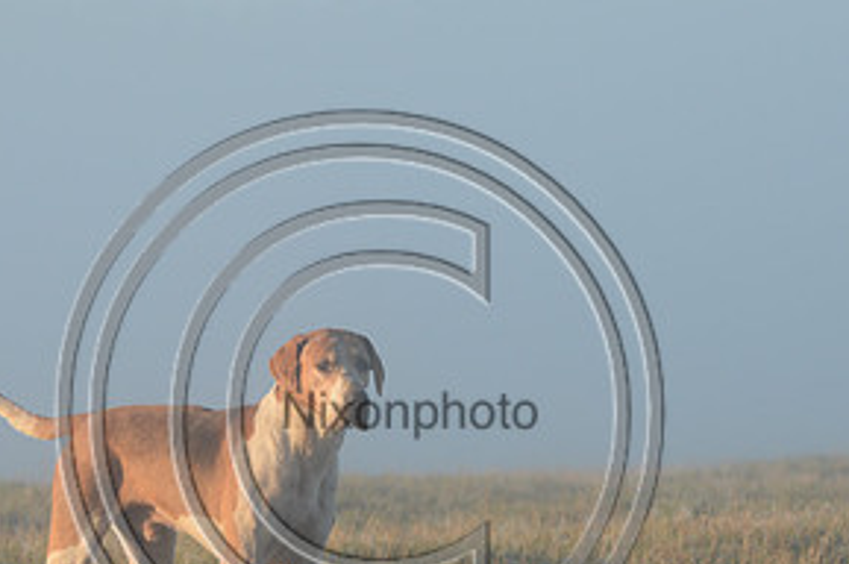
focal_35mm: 402
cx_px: 326
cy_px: 373
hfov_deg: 5.1
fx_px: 9470
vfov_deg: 3.4
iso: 1250
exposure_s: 1/1000
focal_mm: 200
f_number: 9
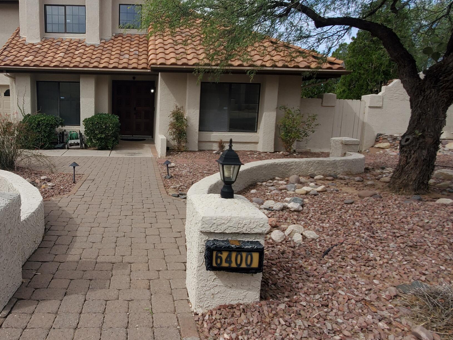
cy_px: 150
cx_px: 150
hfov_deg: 69.5
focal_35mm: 24
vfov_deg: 56.7
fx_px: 314
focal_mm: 1.8
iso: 50
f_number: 2.2
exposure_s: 1/878
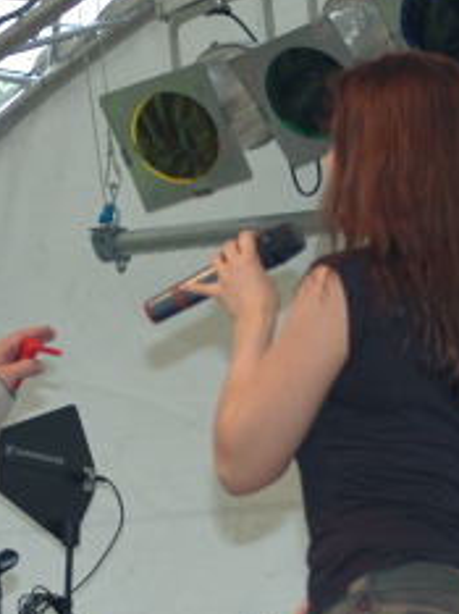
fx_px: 4924
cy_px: 390
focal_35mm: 278
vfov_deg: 7.1
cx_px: 139
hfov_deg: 5.3
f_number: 4.8
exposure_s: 1/90
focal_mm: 80
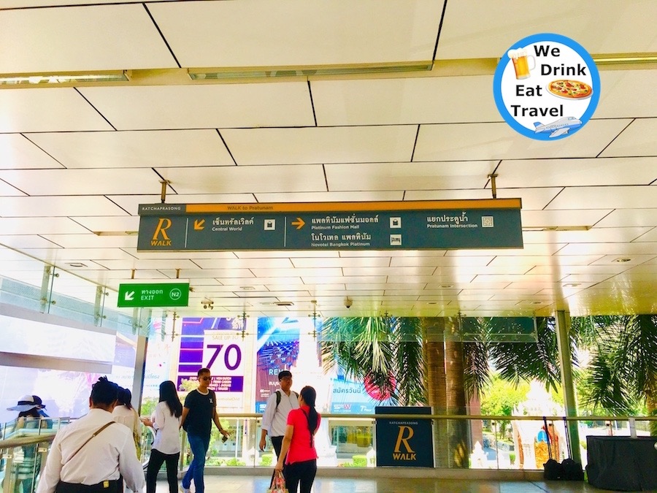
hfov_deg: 61.7
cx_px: 328
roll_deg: -0.3
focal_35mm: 29
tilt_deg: +15.0
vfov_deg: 48.2
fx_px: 550
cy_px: 246
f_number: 2.2
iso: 25
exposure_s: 1/463
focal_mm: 4.15
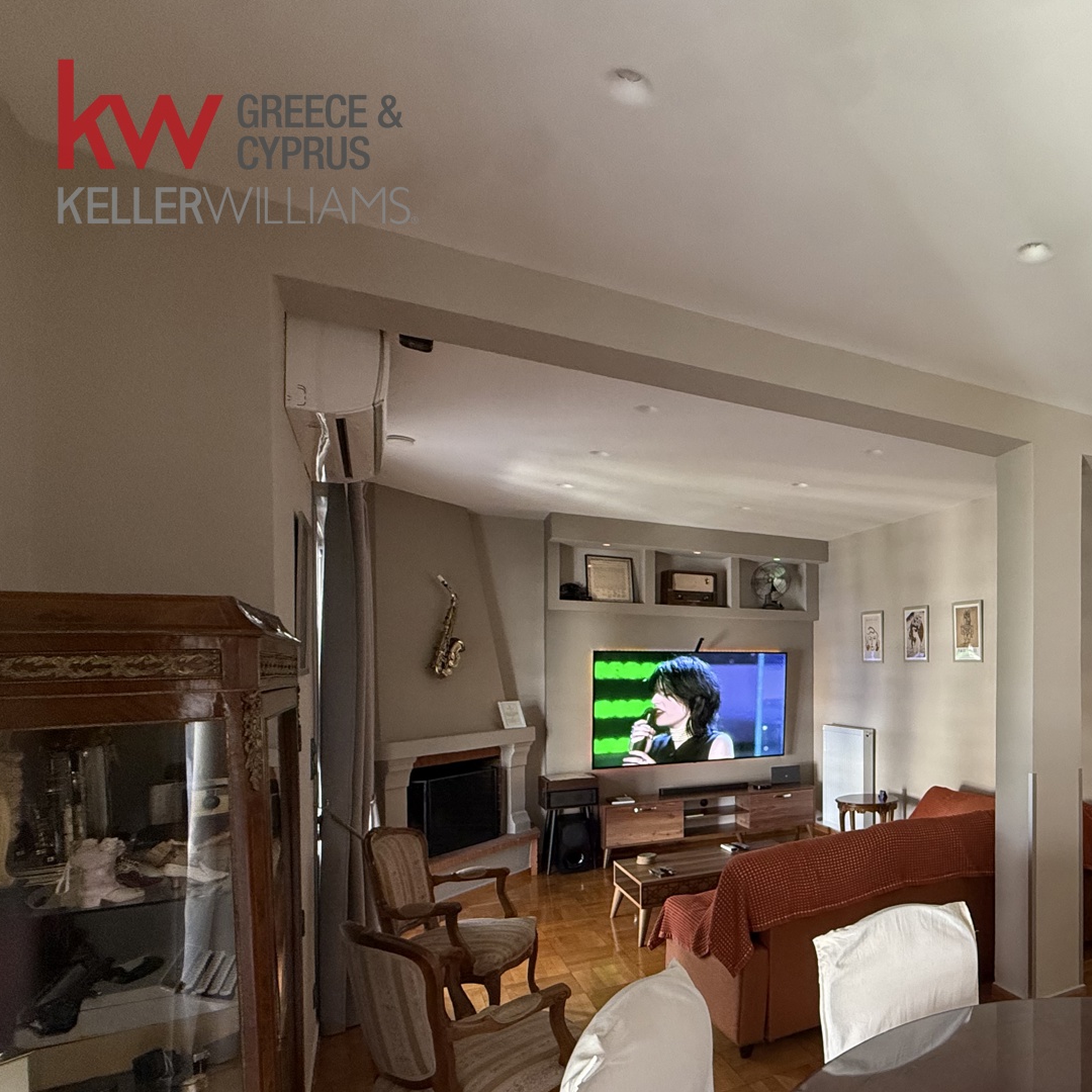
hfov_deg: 62.1
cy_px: 672
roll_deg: -0.2
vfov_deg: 68.7
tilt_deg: -0.1
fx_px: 785
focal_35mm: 22
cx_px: 913
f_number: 2.2
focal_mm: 2.22
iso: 320
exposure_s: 1/100
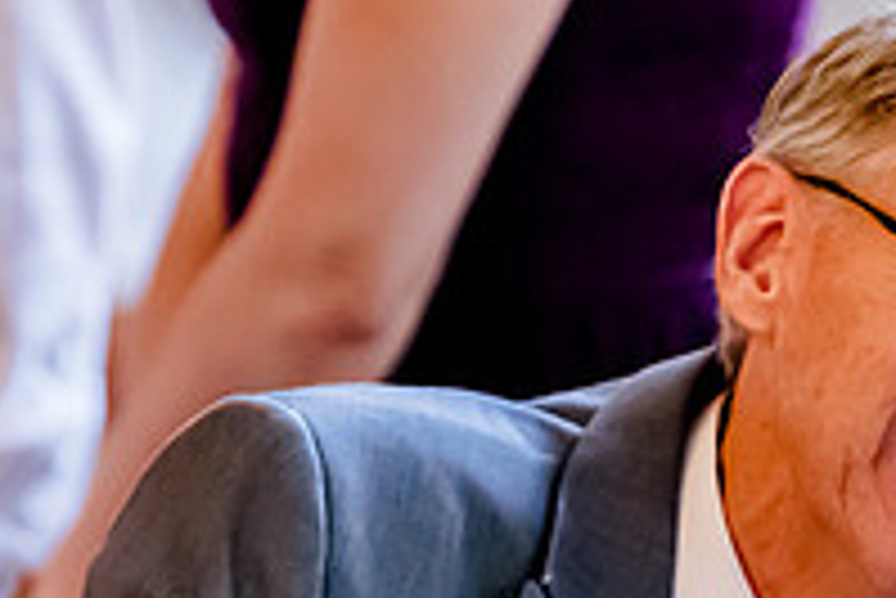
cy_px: 297
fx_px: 15243
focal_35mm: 612
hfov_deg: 3.4
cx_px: 523
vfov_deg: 2.3
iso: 3200
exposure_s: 1/160
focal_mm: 155
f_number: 2.8
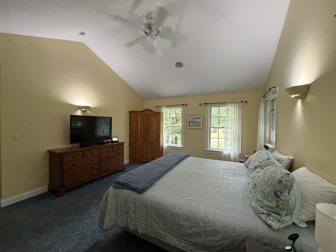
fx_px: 136
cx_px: 168
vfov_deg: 85.7
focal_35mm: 14
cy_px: 126
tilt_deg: -1.3
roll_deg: -0.8
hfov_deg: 102.1
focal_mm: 2.22
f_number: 2.2
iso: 500
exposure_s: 1/60
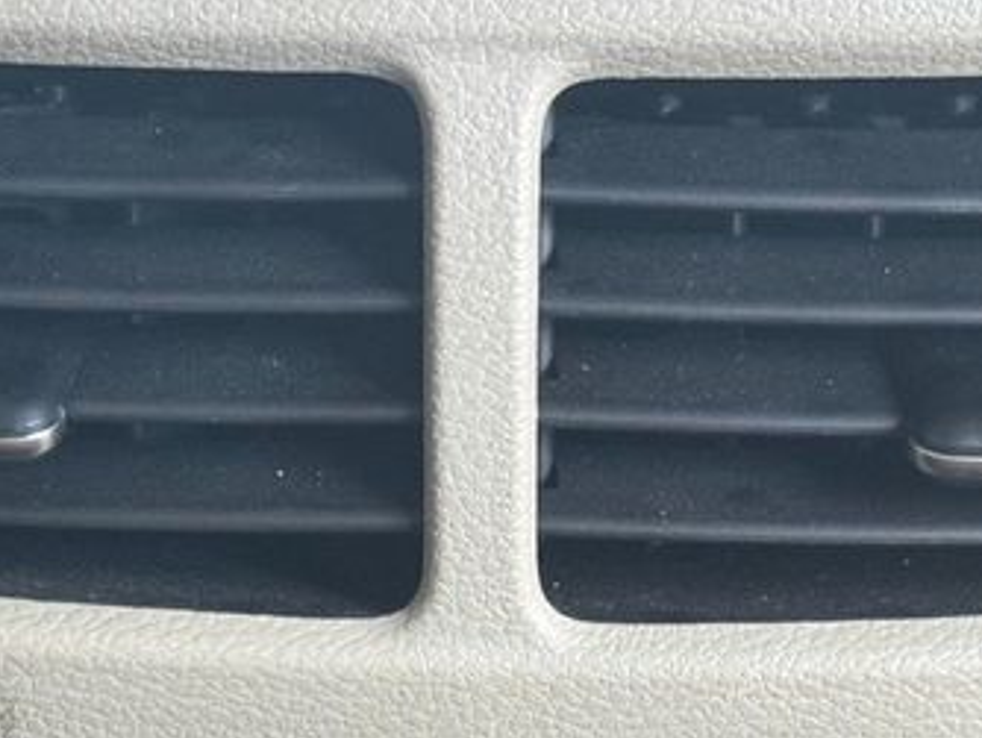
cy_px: 982
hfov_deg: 13.4
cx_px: 556
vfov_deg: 9.9
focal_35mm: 147
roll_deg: -0.3
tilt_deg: -41.0
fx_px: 4173
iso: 125
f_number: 1.78
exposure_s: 1/60
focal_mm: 6.76
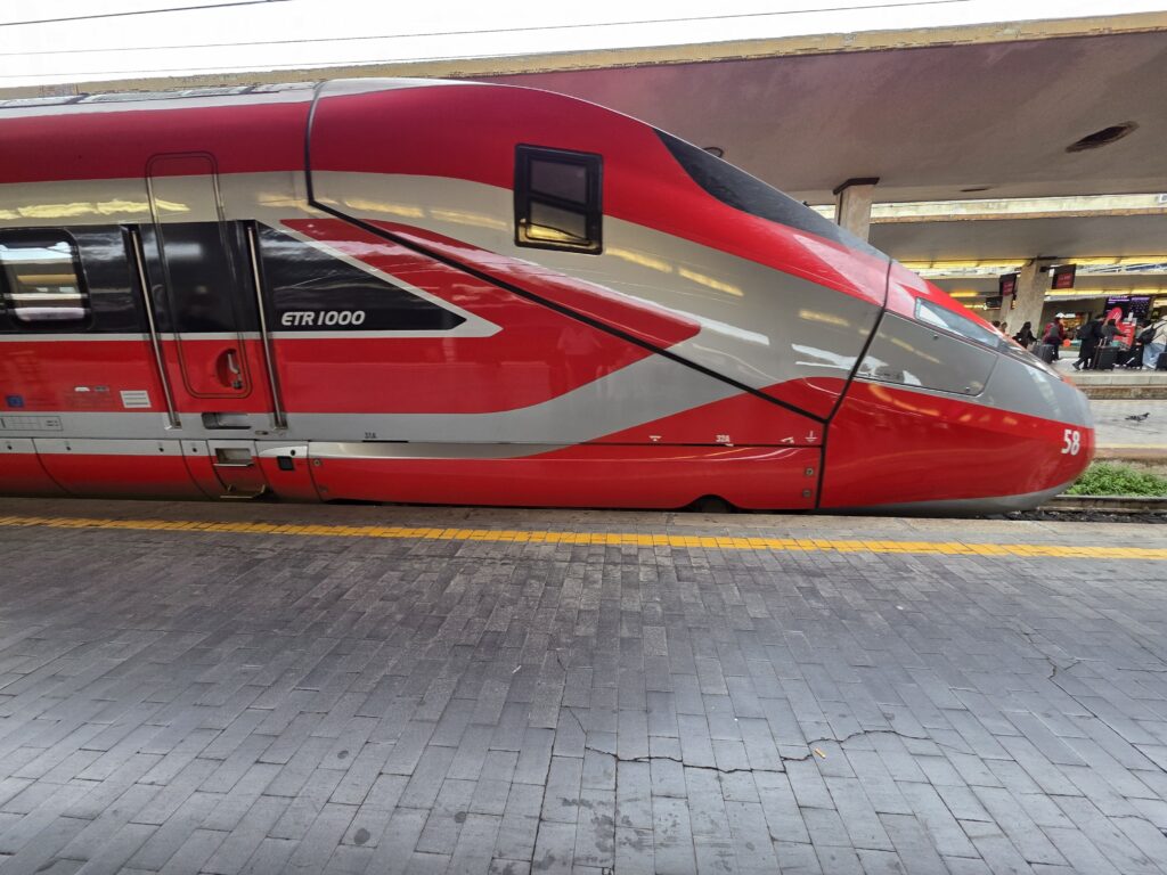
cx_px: 584
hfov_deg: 106.2
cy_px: 438
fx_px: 438
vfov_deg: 89.9
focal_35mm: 13
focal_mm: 2.2
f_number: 1.9
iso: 100
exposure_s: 1/100
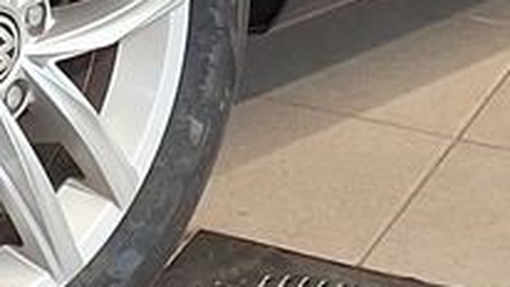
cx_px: -282
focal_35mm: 228
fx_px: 3084
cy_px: -705
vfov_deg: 5.0
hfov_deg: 9.2
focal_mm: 4
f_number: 1.8
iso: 250
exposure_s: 1/120
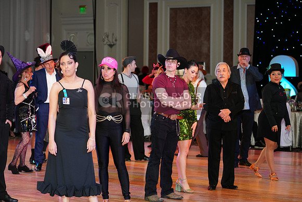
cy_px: 101
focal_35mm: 105
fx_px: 881
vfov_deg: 13.0
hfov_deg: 19.5
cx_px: 151
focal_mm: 105
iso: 1600
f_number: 4
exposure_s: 1/250
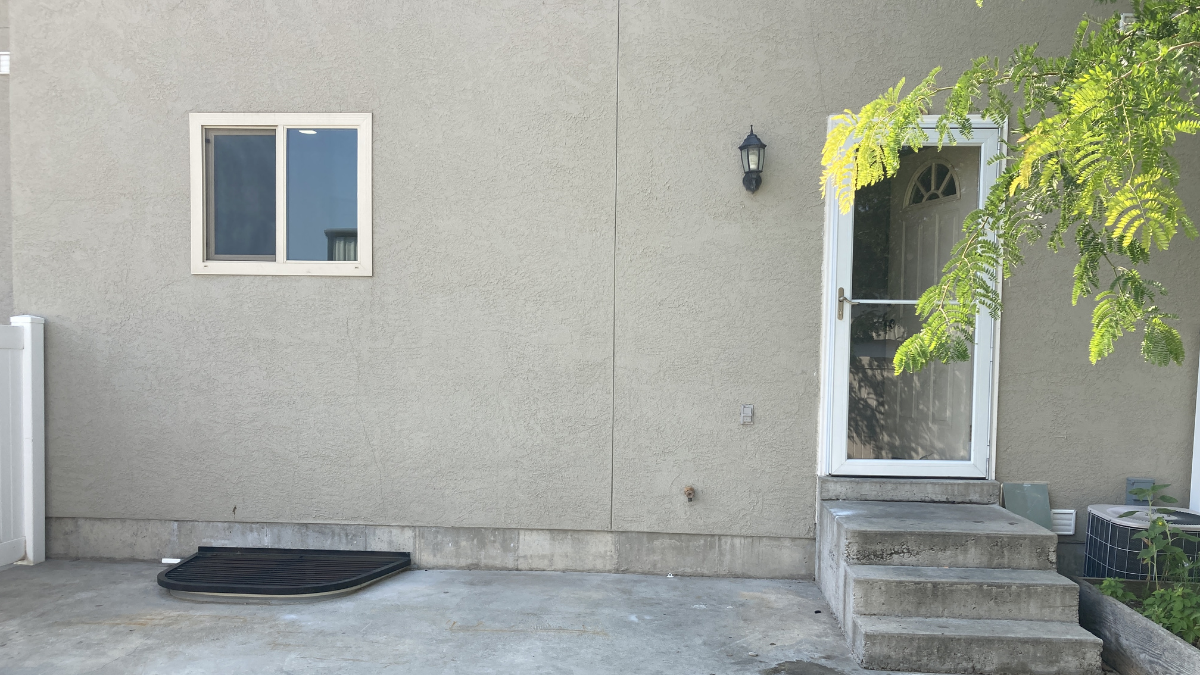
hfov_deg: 62.6
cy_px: 412
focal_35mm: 31
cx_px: 602
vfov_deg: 37.6
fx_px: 987
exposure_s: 1/694
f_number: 1.8
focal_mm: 3.99
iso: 20
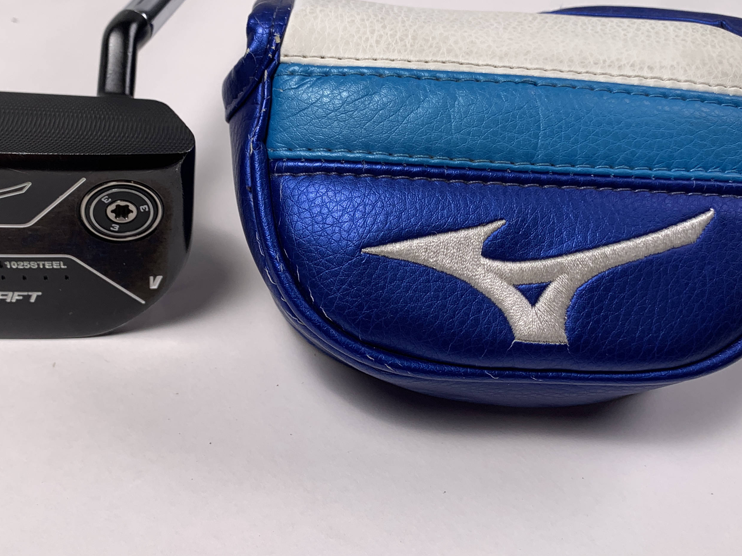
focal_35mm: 42
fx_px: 900
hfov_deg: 44.4
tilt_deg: -42.9
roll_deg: -4.2
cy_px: 219
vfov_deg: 34.2
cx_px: 270
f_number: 1.8
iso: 25
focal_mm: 4.25
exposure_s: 1/255
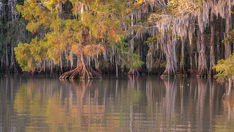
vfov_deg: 12.1
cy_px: 78
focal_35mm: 100
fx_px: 624
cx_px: 117
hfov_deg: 21.2
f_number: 10
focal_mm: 63.8
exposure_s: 1/100
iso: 12800
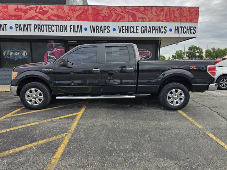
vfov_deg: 58.9
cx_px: 114
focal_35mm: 23
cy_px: 85
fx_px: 151
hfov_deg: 73.9
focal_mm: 6.3
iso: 20
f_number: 1.7
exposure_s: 1/411
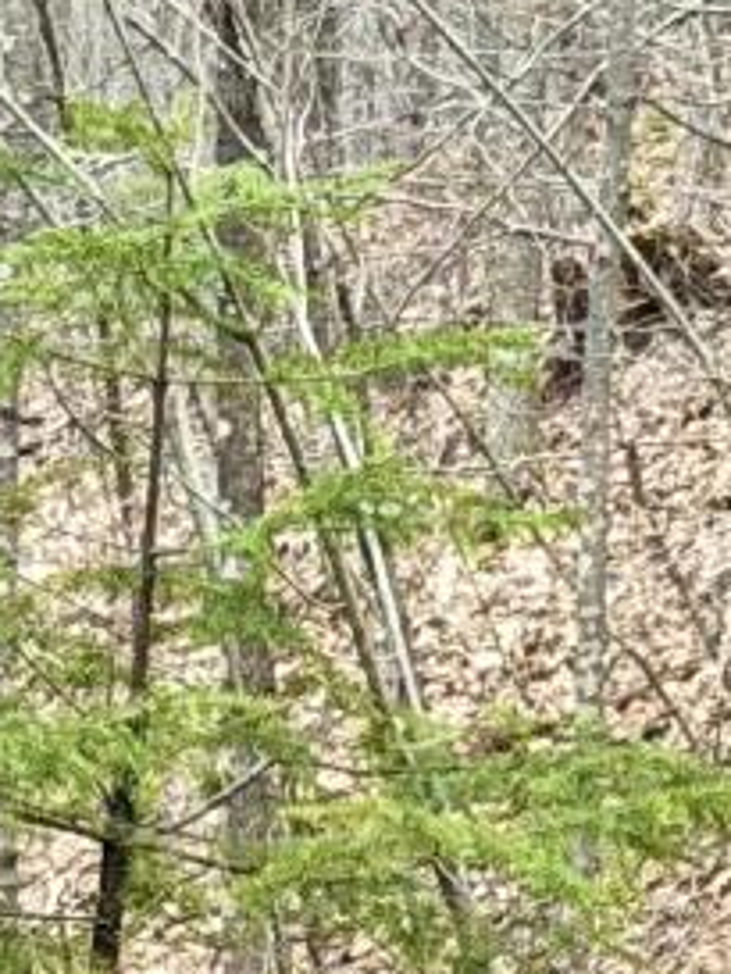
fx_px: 9903
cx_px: 524
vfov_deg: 5.5
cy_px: 1798
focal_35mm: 352
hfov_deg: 4.2
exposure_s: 1/549
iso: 64
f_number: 1.78
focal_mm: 6.76
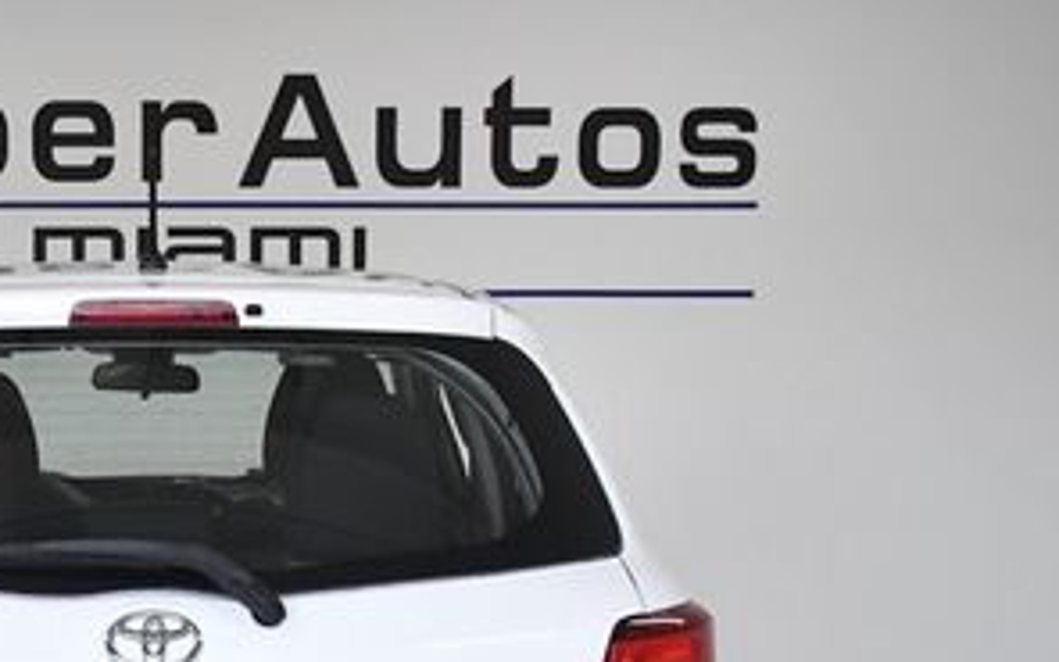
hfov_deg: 26.8
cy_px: 696
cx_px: 175
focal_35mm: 75
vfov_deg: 16.9
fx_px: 2165
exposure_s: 1/3200
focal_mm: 23
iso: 2500
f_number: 3.8
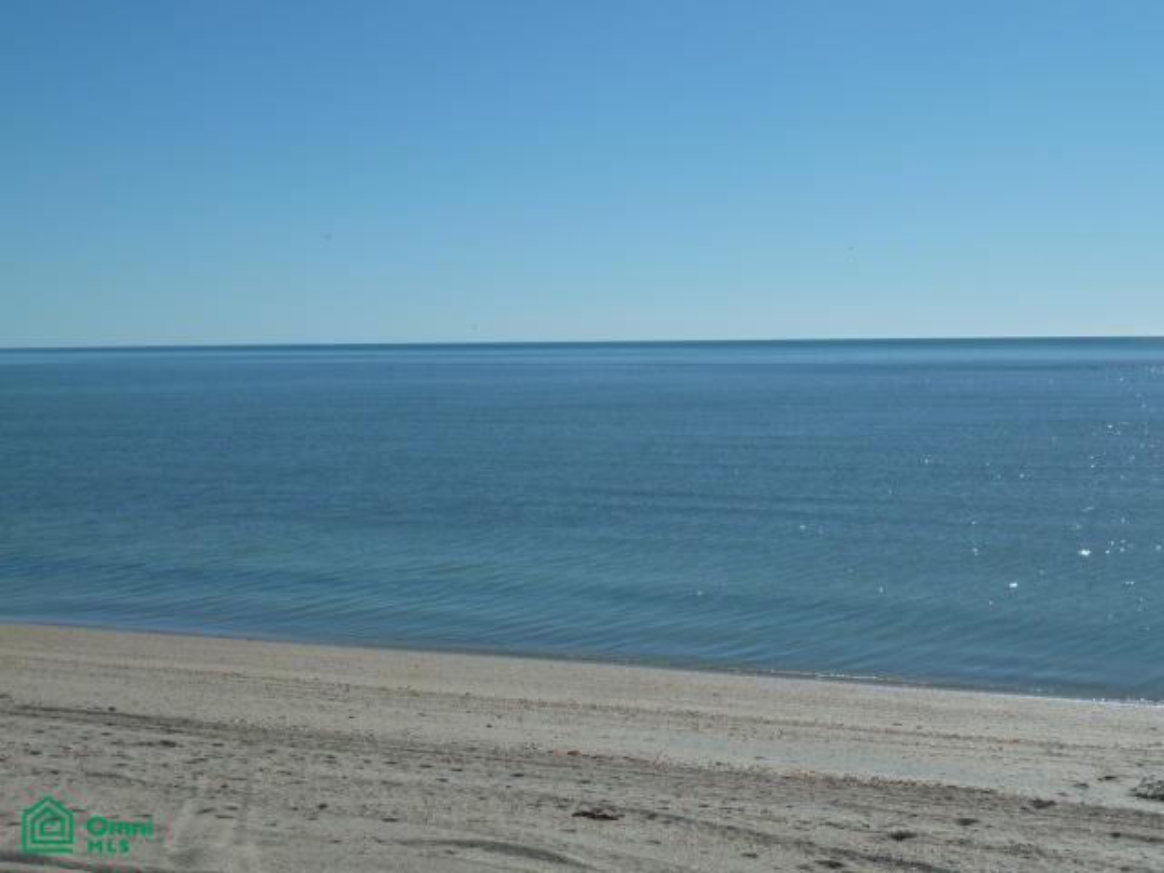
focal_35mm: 55
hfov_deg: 34.9
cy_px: 436
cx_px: 582
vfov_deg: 26.6
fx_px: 1849
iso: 80
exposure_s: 1/1000
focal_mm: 9.1
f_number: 5.6
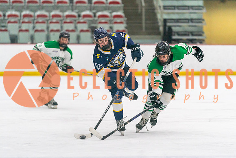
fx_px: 1675
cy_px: 100
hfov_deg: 8.1
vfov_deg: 5.4
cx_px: 118
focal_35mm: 255
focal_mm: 200
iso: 3200
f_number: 2.8
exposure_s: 1/1250
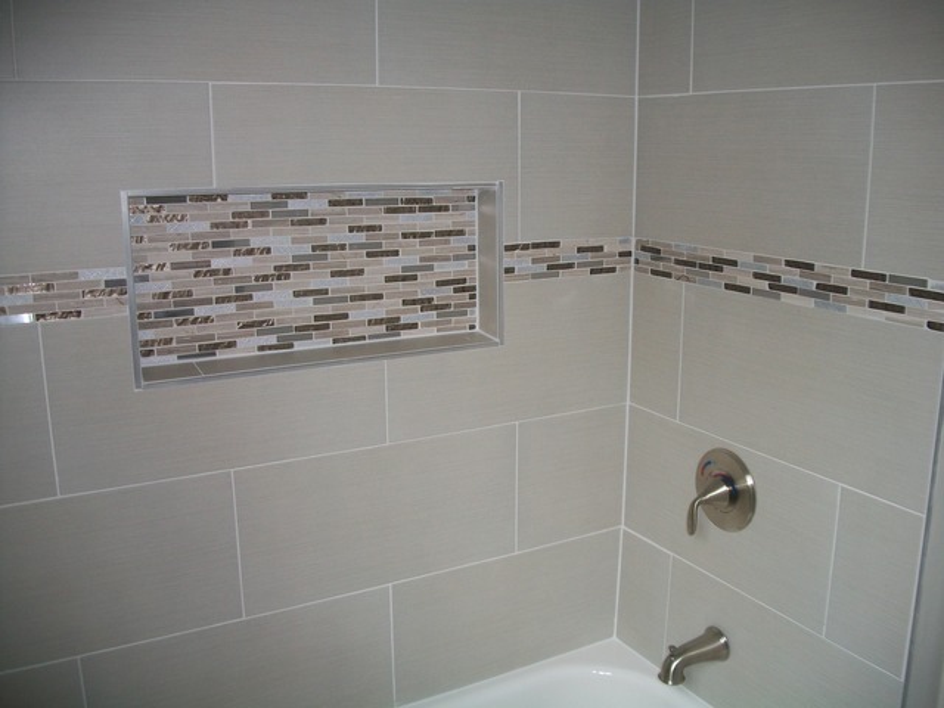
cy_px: 354
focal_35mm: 32
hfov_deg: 56.8
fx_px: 873
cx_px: 472
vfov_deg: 44.2
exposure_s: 1/30
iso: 80
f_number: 2.9
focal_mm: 5.7
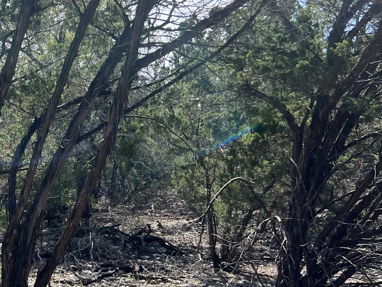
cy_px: 140
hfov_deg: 30.3
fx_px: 629
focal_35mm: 57
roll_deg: +1.1
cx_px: -36
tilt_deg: +18.8
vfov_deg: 25.7
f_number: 1.5
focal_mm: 5.7
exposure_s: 1/1698
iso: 50
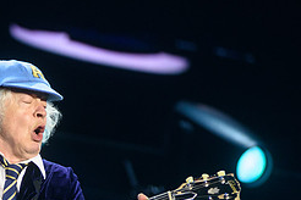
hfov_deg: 4.7
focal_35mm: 437
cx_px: -39
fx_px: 3654
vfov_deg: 3.1
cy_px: 195
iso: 2500
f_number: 4
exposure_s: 1/500
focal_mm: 185
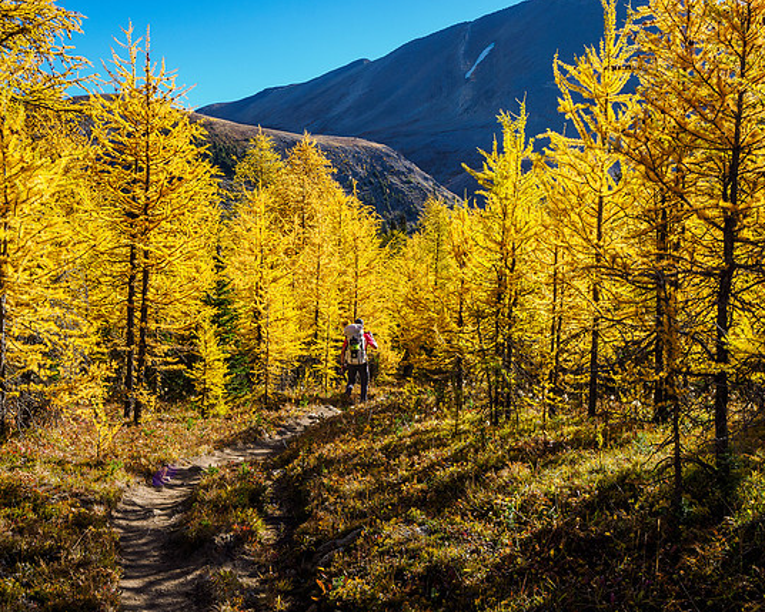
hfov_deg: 47.9
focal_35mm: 38
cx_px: 377
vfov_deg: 39.2
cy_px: 305
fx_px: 861
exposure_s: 1/100
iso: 200
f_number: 11
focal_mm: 18
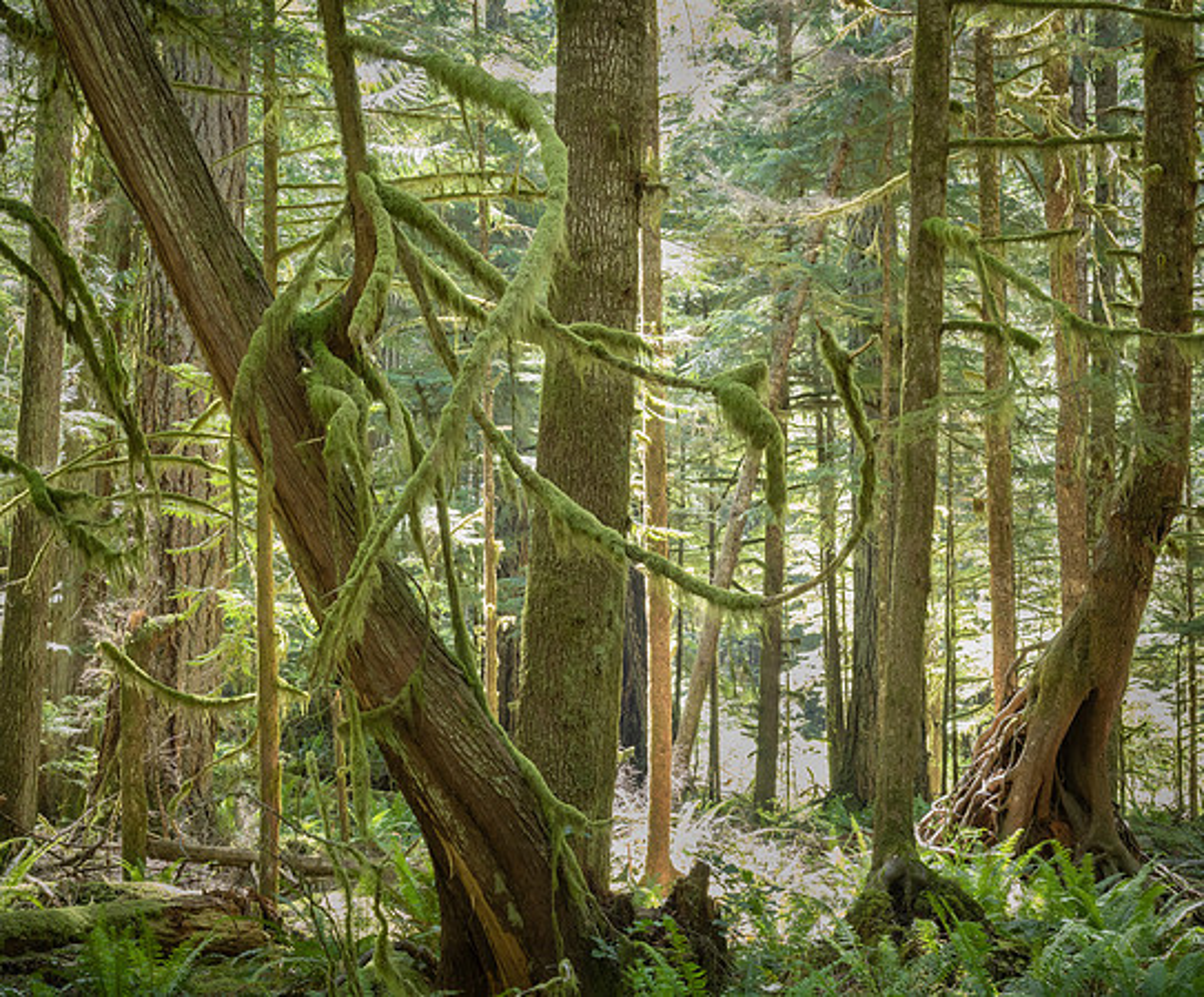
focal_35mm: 67
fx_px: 2423
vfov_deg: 23.3
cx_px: 425
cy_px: 478
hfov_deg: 27.8
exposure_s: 1/3
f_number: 11
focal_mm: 56
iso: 800
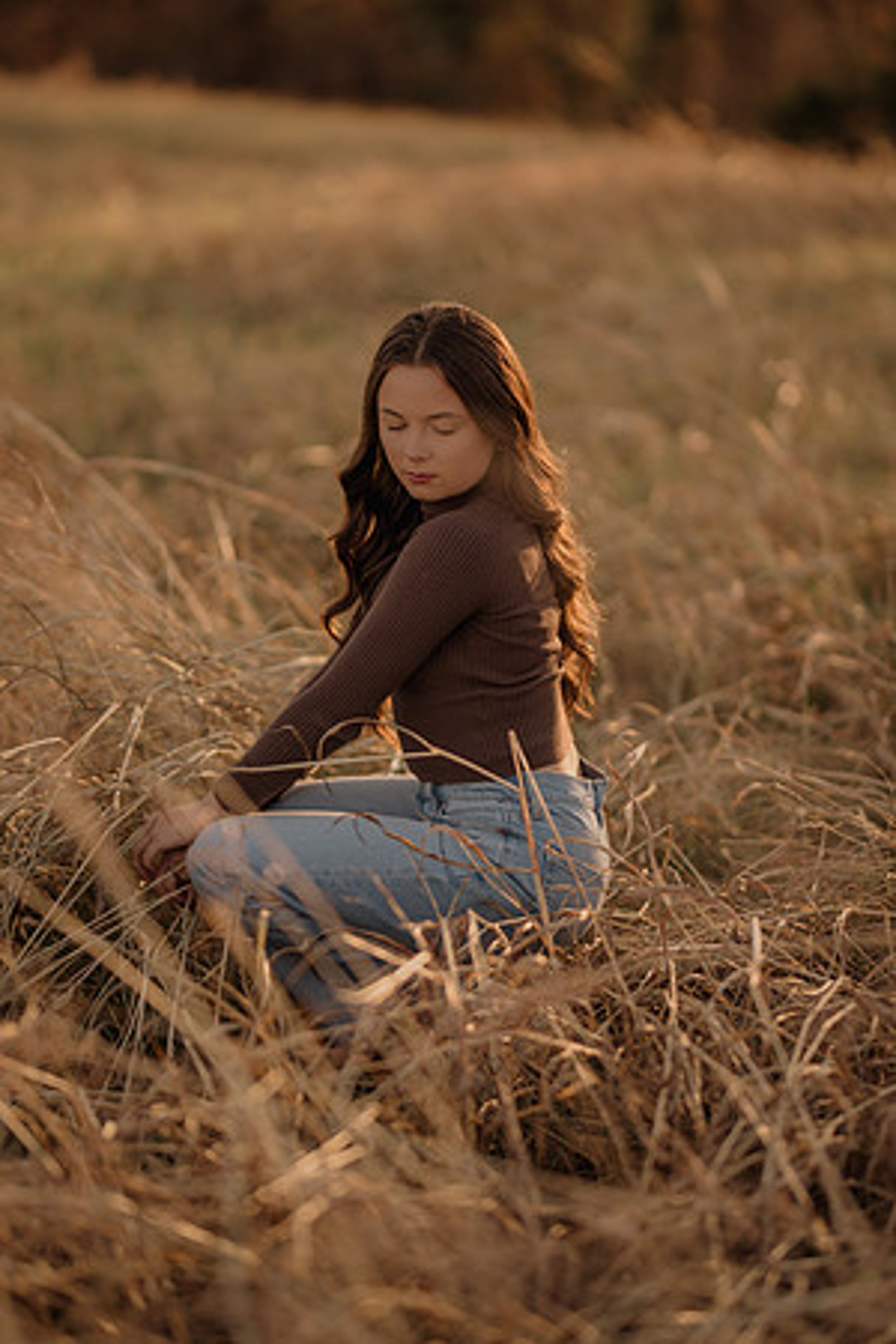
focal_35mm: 85
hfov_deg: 16.1
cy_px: 672
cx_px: 448
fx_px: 3173
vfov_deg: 23.9
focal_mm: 85
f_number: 1.4
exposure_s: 1/1250
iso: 200
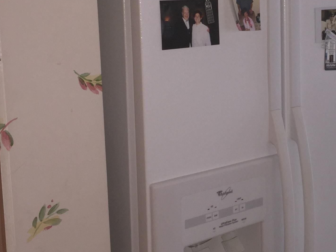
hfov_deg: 30.9
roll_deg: +0.0
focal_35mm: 61
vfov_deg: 23.9
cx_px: 271
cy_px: 81
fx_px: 592
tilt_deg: -9.5
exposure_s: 1/33
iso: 32
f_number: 2.2
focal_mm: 4.15
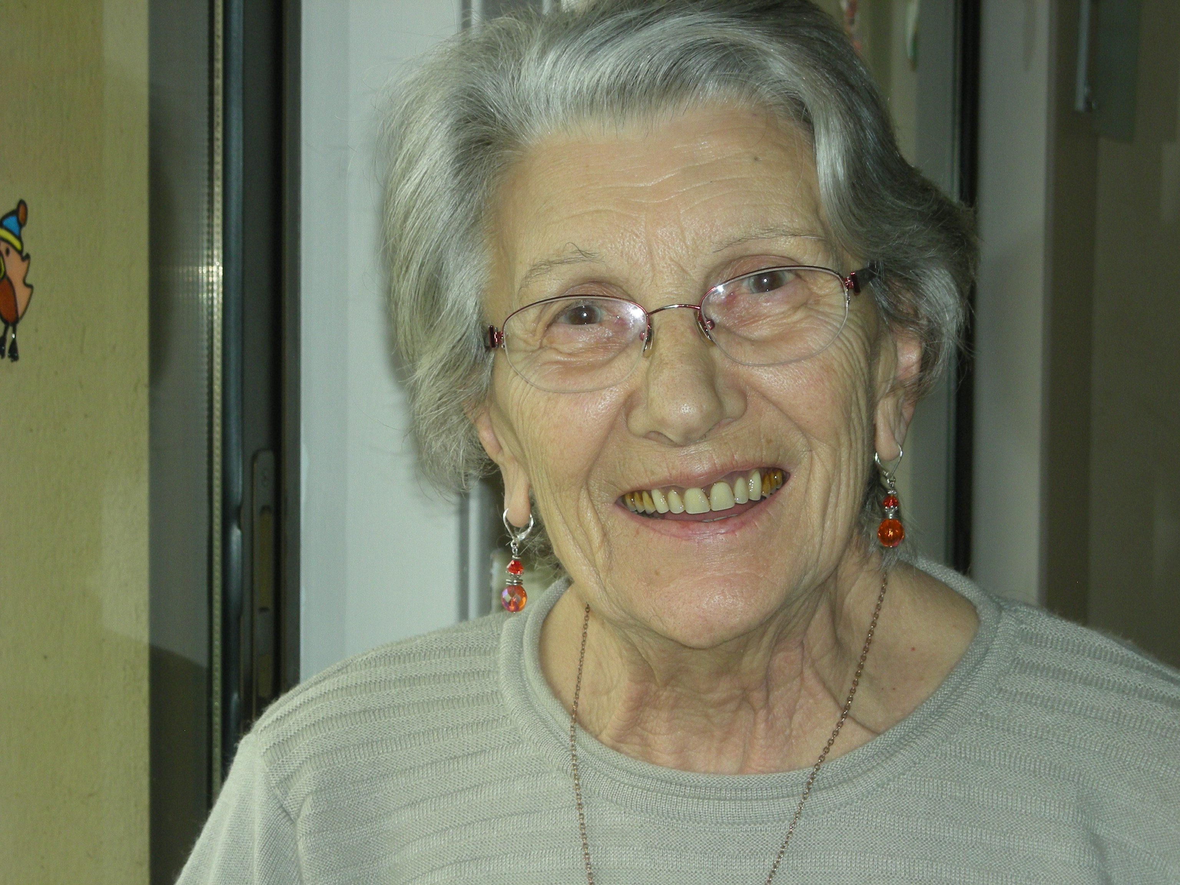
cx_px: 590
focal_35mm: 105
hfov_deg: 18.7
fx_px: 3579
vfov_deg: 14.1
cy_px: 442
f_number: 4.7
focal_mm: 17.1
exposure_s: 1/30
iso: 110
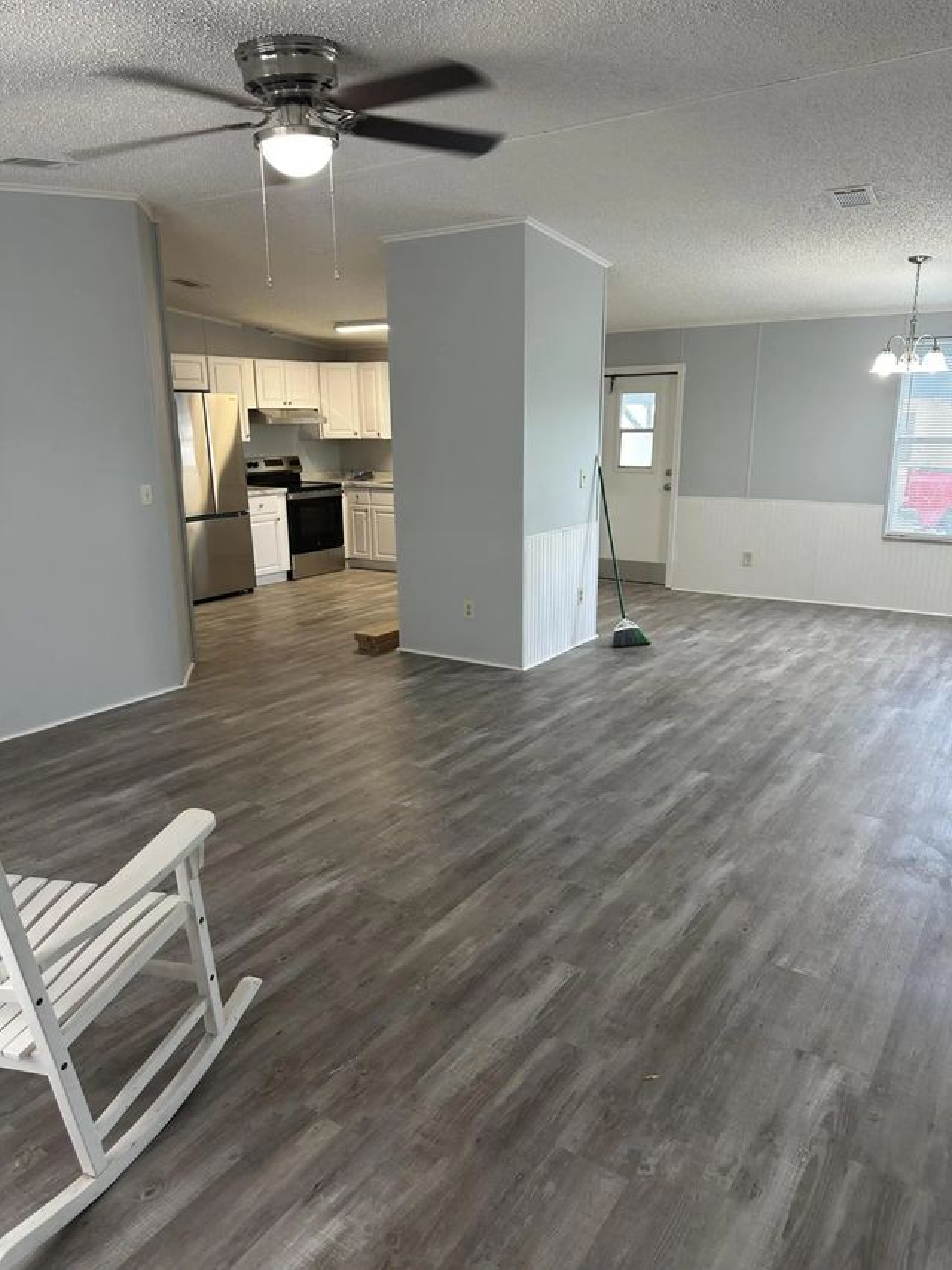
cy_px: 635
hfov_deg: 56.8
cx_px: 476
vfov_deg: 71.6
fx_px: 880
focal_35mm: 24
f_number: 1.78
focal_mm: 6.86
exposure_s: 1/60
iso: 125
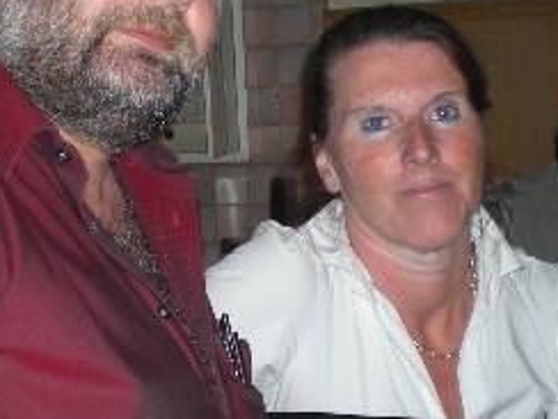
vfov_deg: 17.8
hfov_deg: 23.5
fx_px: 1338
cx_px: 212
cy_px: 254
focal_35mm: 83
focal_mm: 6.3
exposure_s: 1/60
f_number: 3.1
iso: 74
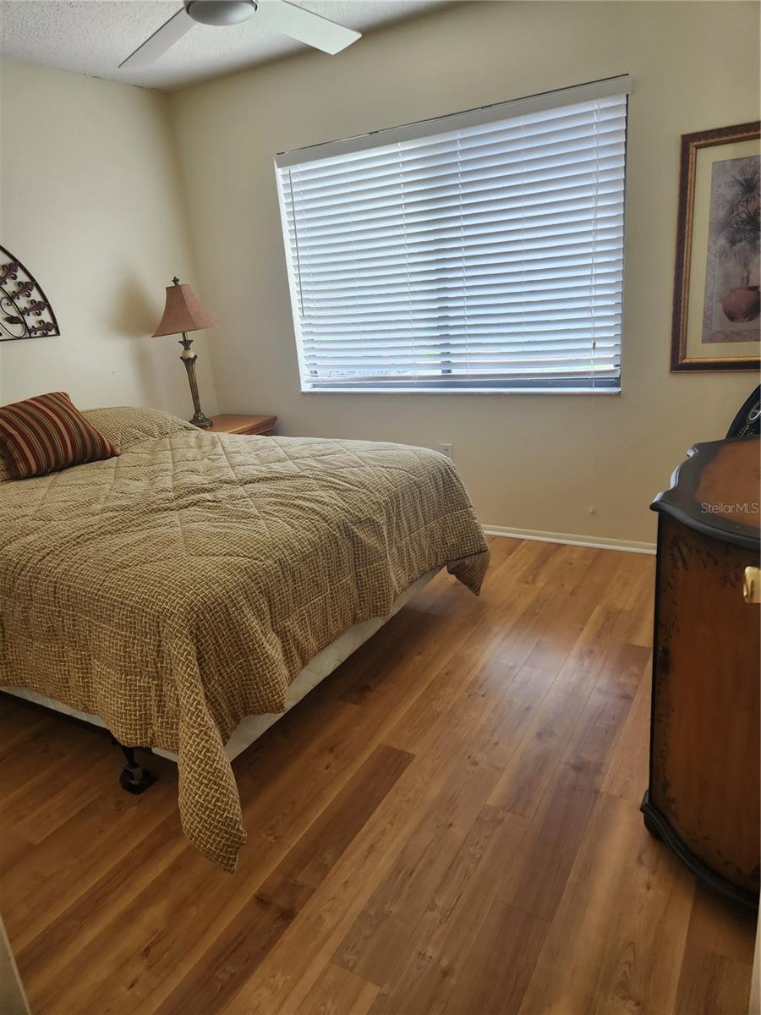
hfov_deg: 58.9
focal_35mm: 23
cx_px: 380
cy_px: 508
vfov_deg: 73.9
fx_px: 674
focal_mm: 5.4
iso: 100
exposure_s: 1/180
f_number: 1.8
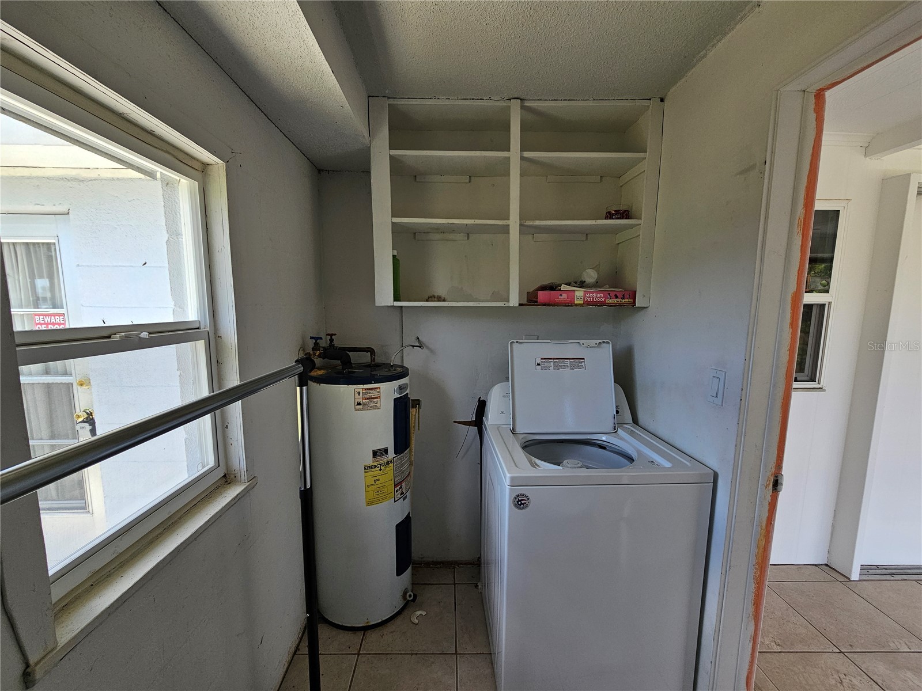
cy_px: 346
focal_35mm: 13
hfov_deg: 106.2
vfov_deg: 89.9
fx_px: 346
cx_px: 461
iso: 64
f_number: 2.2
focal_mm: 2.2
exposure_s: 1/262
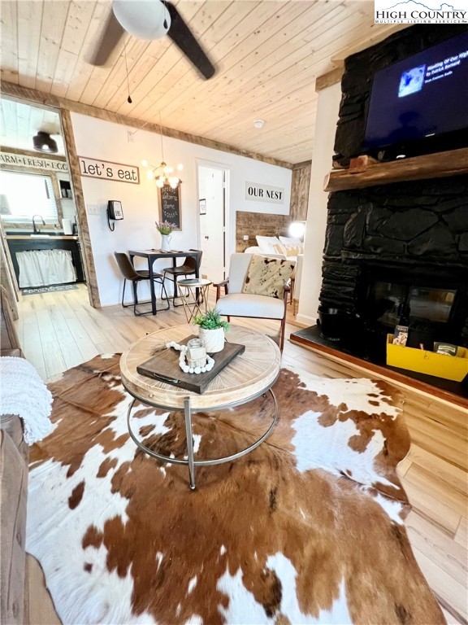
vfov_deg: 106.2
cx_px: 234
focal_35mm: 13
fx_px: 234
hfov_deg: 89.9
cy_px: 312
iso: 800
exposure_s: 1/60
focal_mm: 1.57
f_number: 1.8
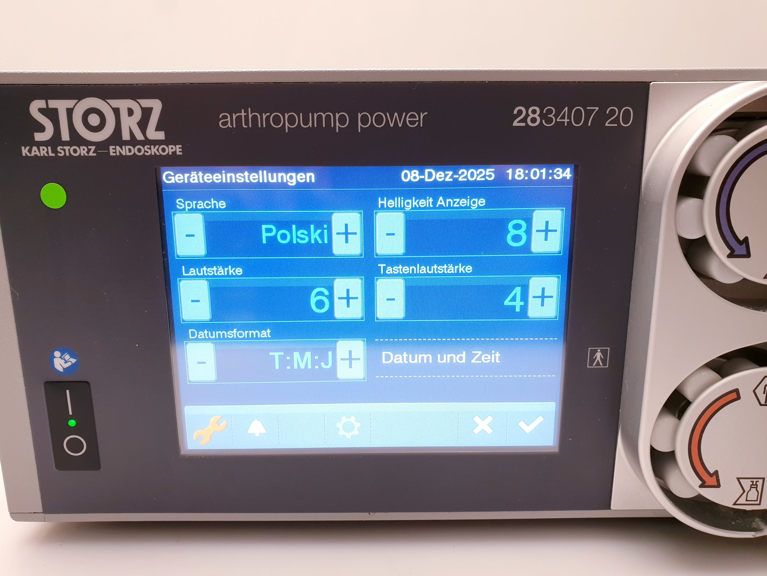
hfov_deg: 65.3
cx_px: 373
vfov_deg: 51.4
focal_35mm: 27
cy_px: 293
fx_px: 598
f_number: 2.4
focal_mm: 4.3
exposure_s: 1/50
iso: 100
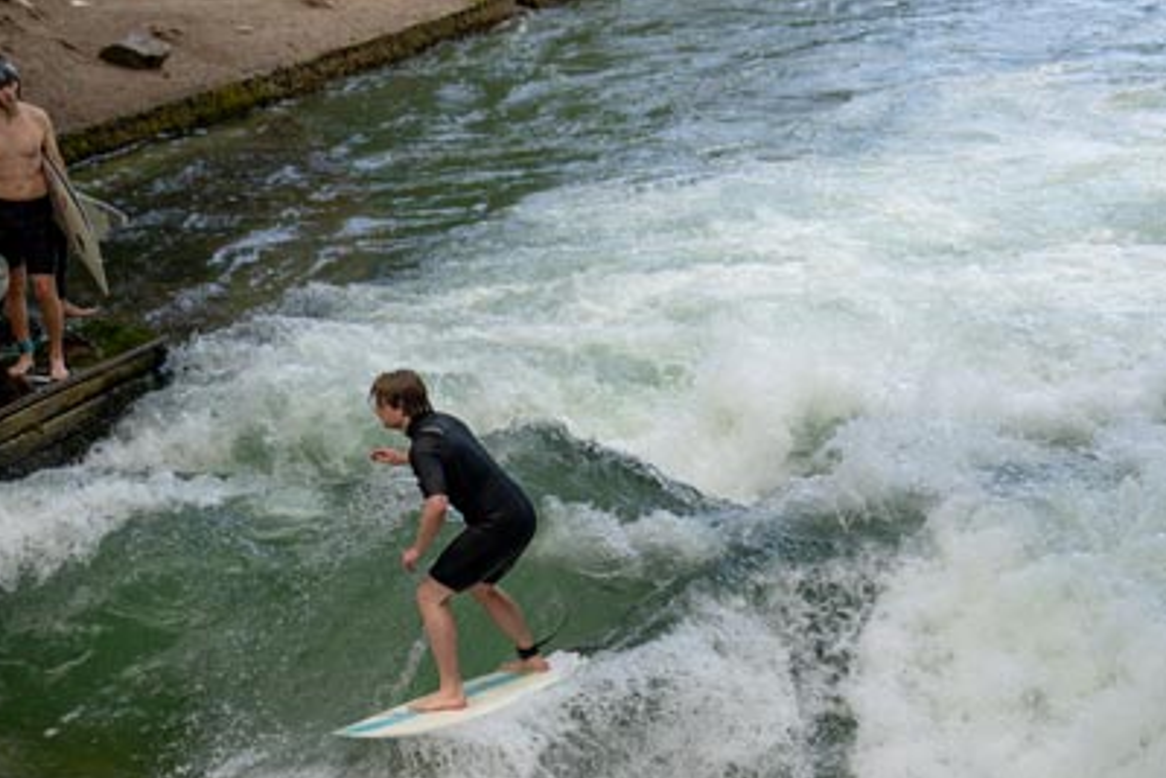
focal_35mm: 75
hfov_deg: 26.8
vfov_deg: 18.1
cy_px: 580
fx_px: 2430
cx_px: 382
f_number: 2.8
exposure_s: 1/1000
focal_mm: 50
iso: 400
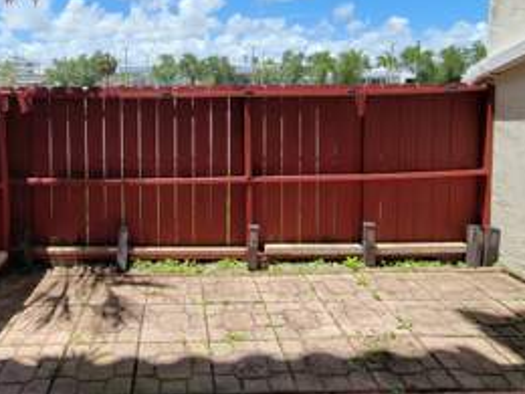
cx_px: 186
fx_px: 364
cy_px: 113
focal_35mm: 24
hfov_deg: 70.0
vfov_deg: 54.9
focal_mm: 2.2
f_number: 2.2
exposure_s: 1/1139
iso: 50
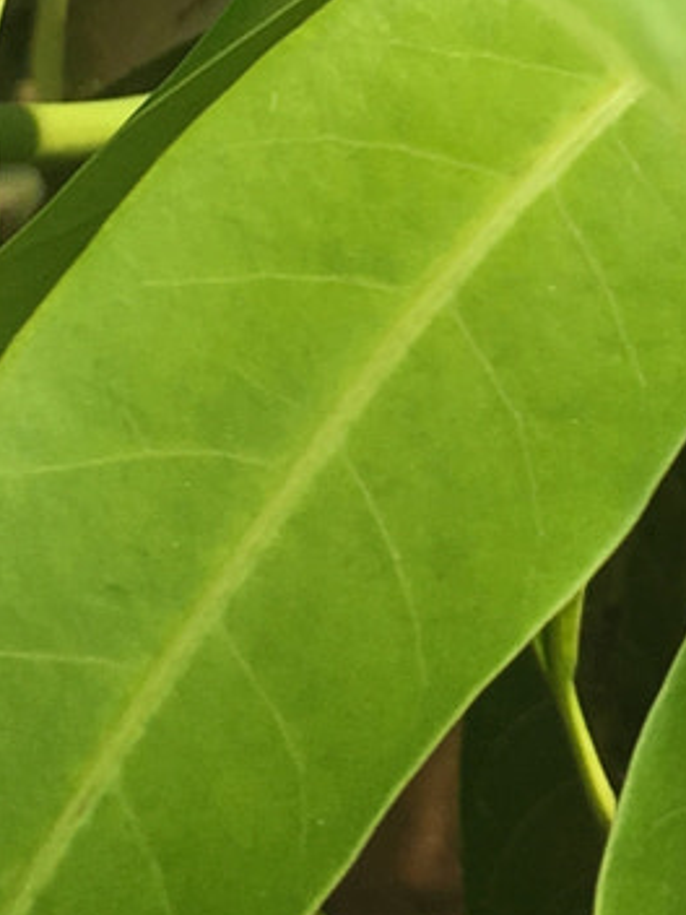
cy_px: -109
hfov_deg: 11.1
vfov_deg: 14.6
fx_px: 3488
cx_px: 660
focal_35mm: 132
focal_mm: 4.15
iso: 25
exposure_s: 1/487
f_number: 2.2
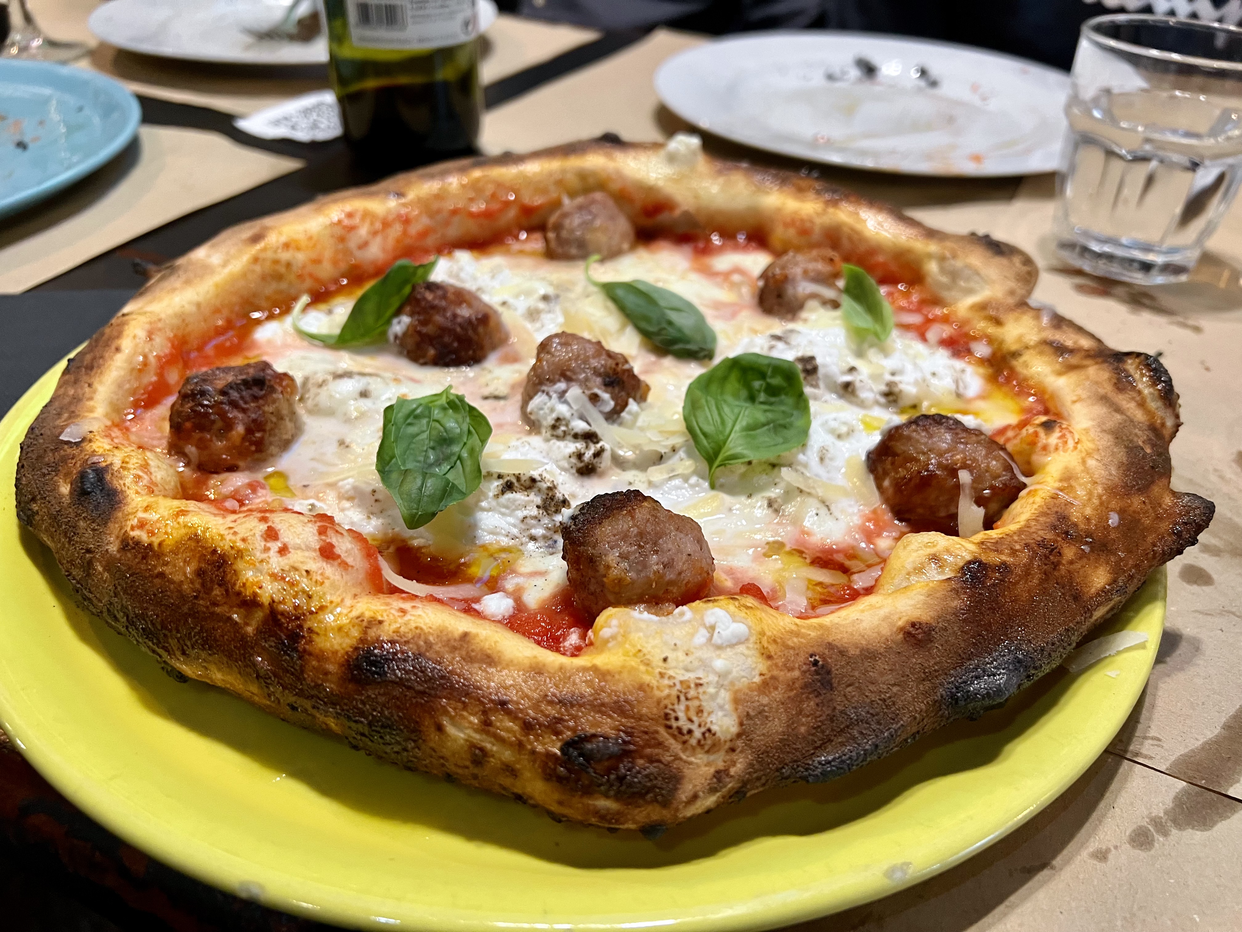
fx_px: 933
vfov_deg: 53.1
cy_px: 466
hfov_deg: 67.3
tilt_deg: -37.8
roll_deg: -3.6
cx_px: 621
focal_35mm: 26
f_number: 1.5
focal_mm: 5.7
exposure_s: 1/50
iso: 200
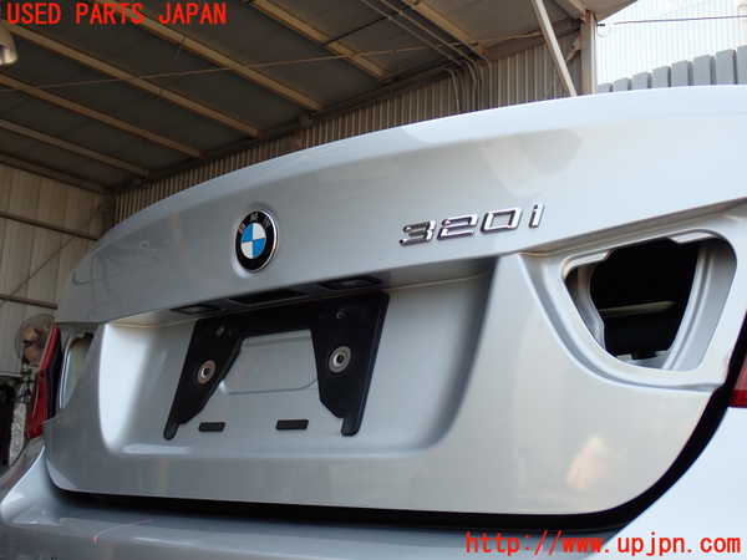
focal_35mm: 41
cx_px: 374
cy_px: 280
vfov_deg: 35.1
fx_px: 885
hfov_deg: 45.8
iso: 100
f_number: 4
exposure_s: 1/160
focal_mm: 7.31
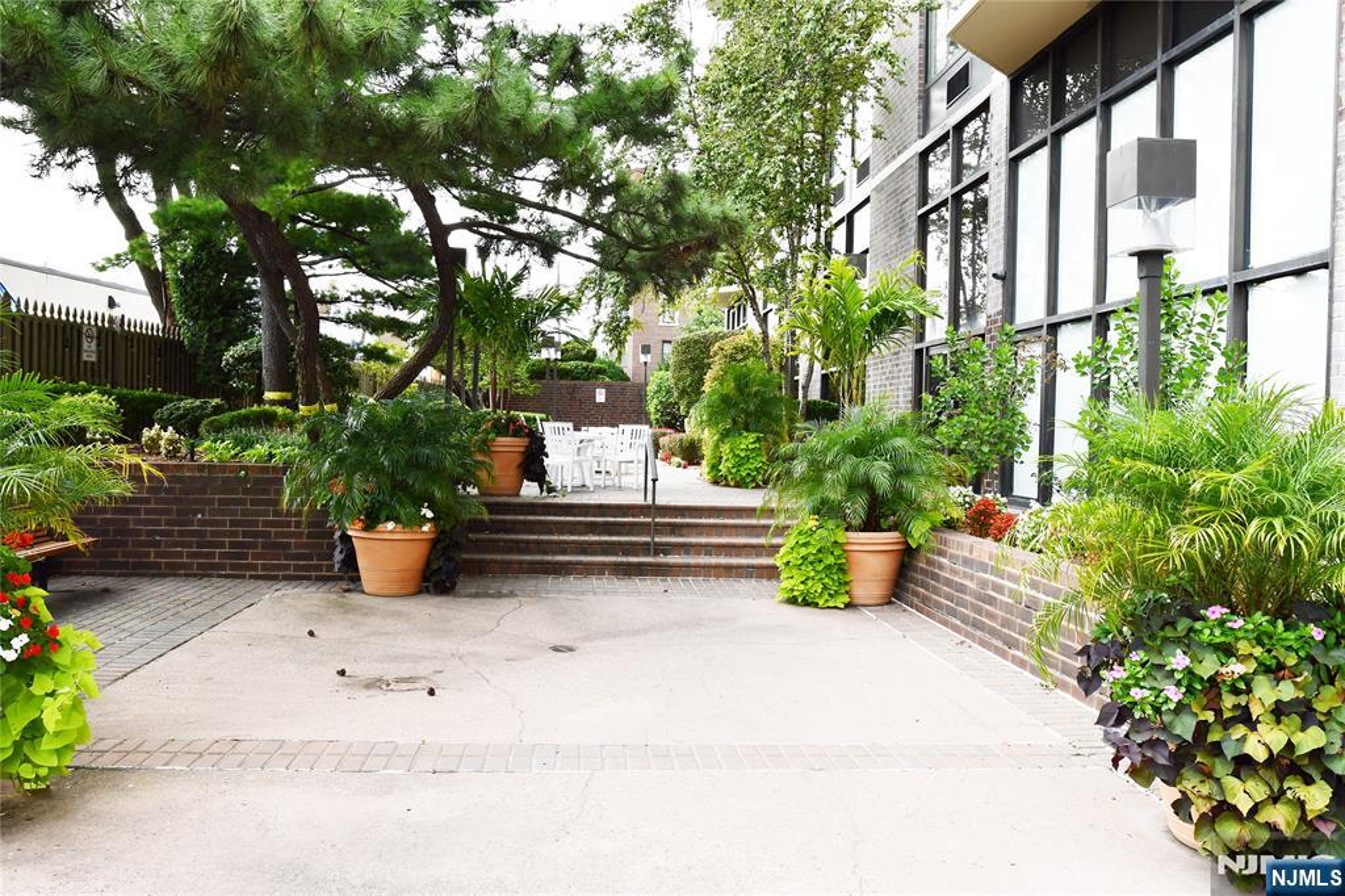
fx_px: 1008
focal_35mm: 27
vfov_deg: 47.9
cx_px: 672
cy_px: 448
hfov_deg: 67.4
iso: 400
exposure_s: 1/250
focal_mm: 18
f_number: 5
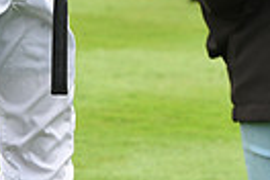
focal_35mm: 592
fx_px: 4440
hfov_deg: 3.5
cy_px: -208
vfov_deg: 2.3
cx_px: 43
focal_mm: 135
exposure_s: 1/500
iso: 800
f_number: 5.6
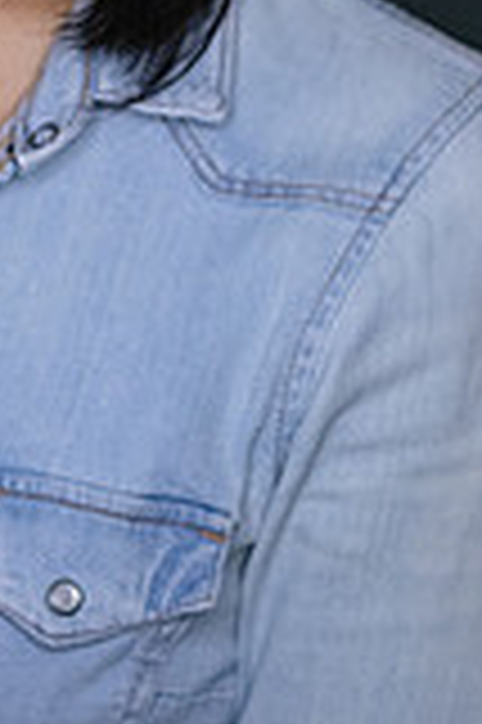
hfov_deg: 5.7
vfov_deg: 8.5
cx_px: -81
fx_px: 4790
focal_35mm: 238
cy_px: -202
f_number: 3.5
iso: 2000
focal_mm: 85
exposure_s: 1/320
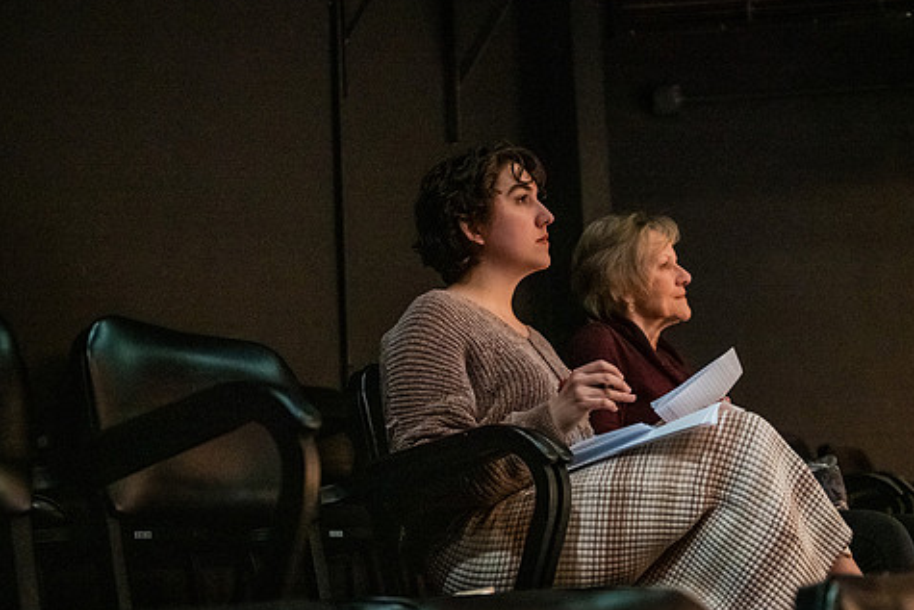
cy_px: 359
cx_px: 479
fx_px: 1397
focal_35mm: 55
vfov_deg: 24.6
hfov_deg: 36.2
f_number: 2.8
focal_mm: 45
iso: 8000
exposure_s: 1/100
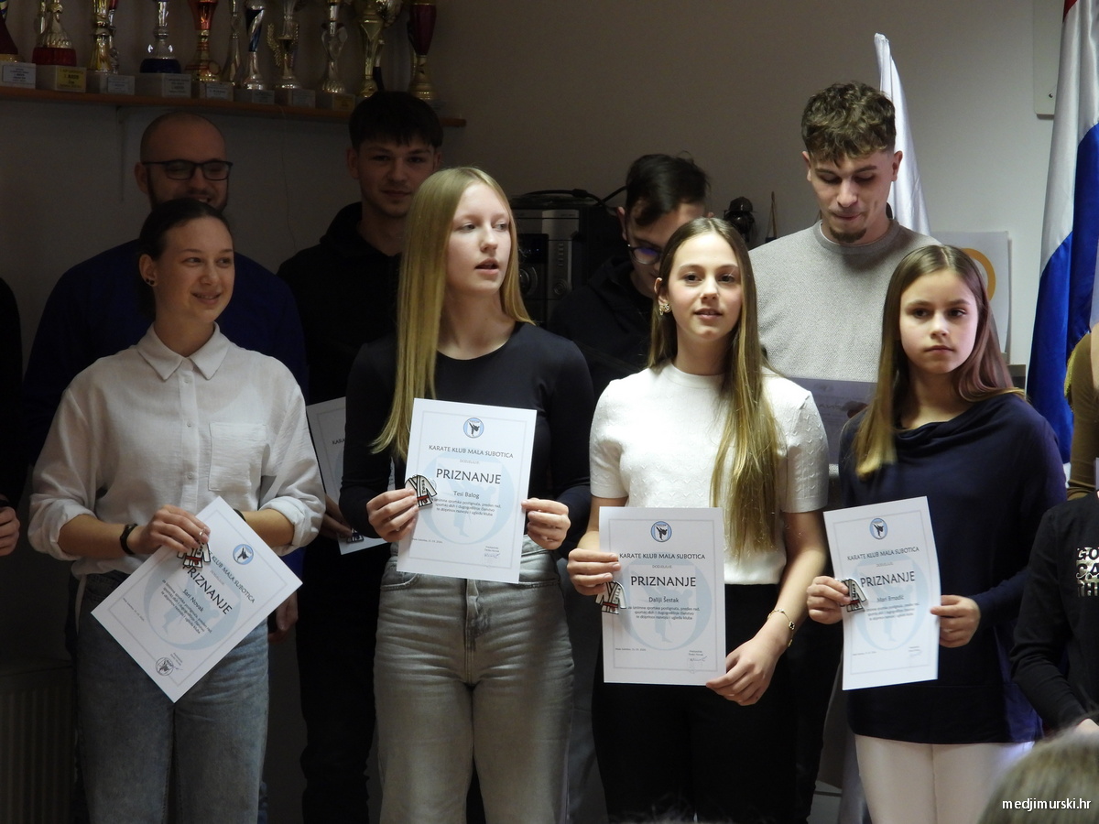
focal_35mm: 97
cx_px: 550
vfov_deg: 15.2
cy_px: 412
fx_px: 3080
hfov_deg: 20.2
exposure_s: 1/15
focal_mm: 17.5
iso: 400
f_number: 3.5
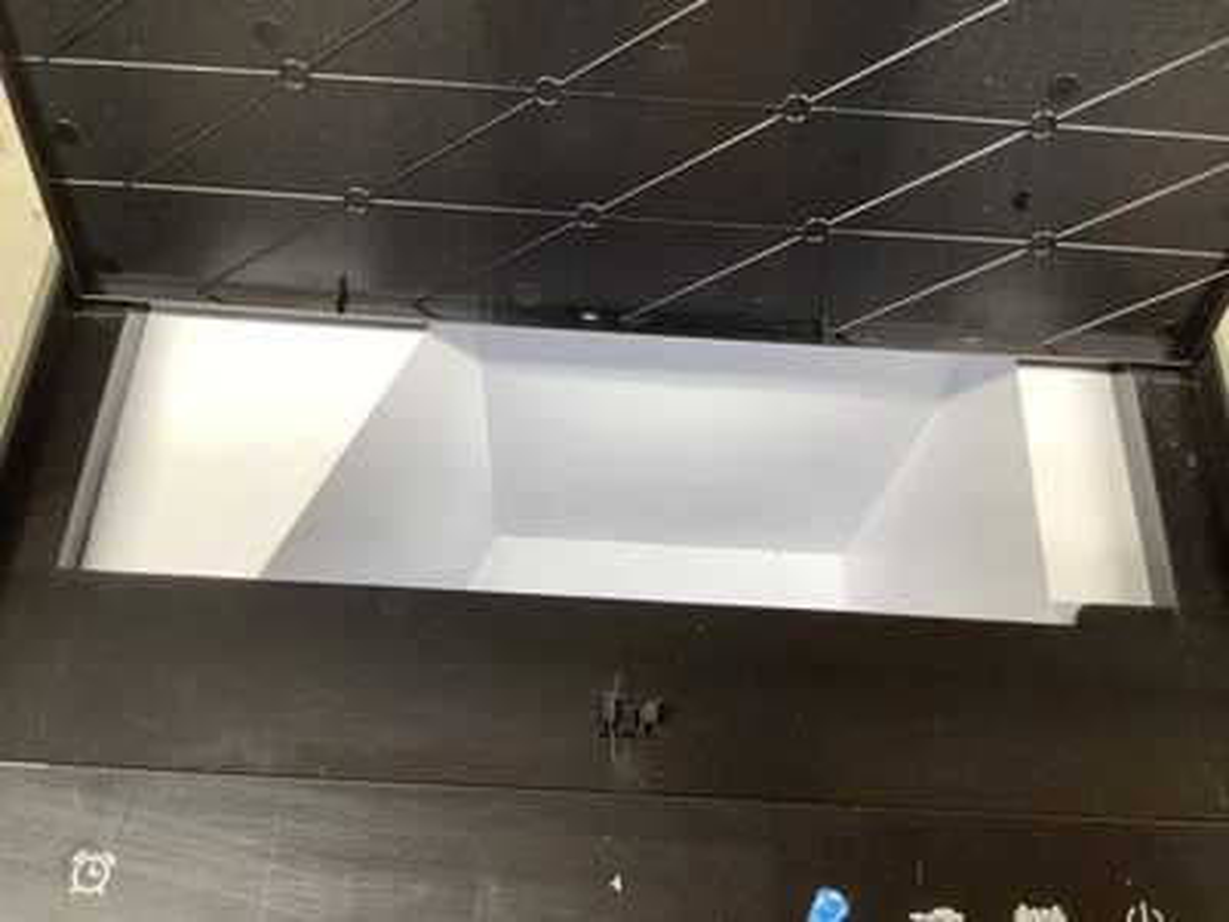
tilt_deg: -63.4
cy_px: 461
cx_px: 614
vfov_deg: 45.4
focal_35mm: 31
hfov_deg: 58.4
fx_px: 1101
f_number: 2.4
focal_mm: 3.3
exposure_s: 1/60
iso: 50
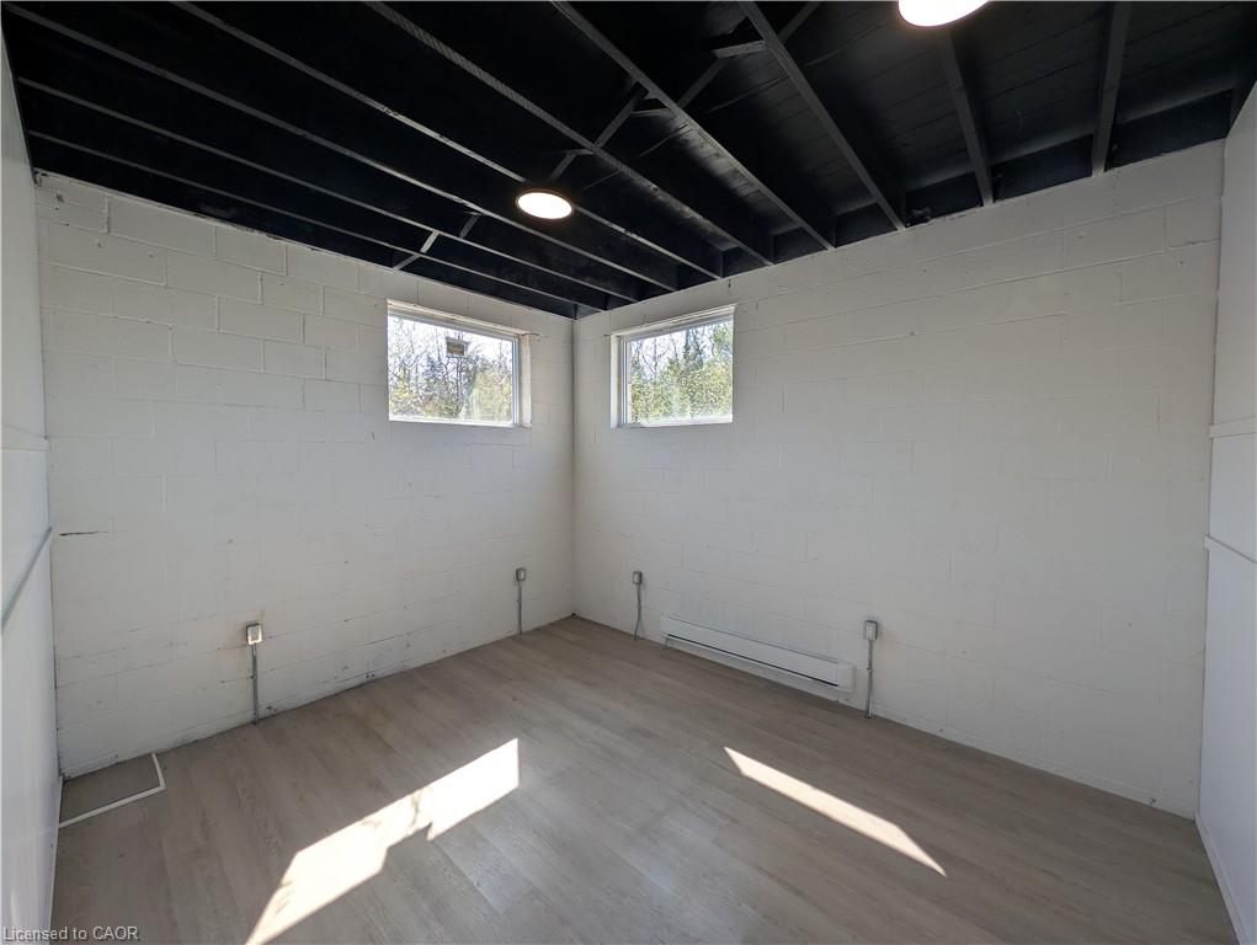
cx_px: 628
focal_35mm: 12
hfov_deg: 110.5
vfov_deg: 94.6
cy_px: 472
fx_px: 436
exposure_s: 1/480
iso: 46
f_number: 1.7
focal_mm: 2.02
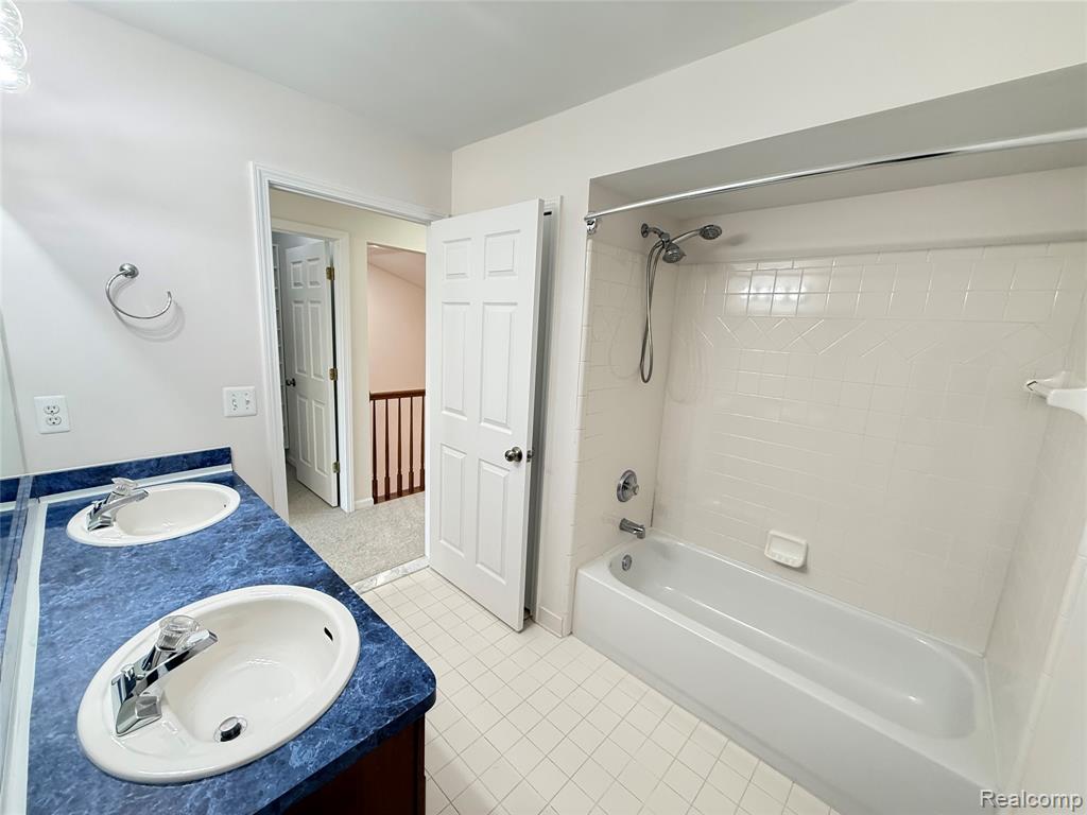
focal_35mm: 14
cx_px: 544
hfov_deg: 102.1
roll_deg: -3.1
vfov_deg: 85.7
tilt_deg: -10.4
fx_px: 440
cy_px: 408
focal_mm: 2.22
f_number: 2.2
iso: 320
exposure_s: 1/60
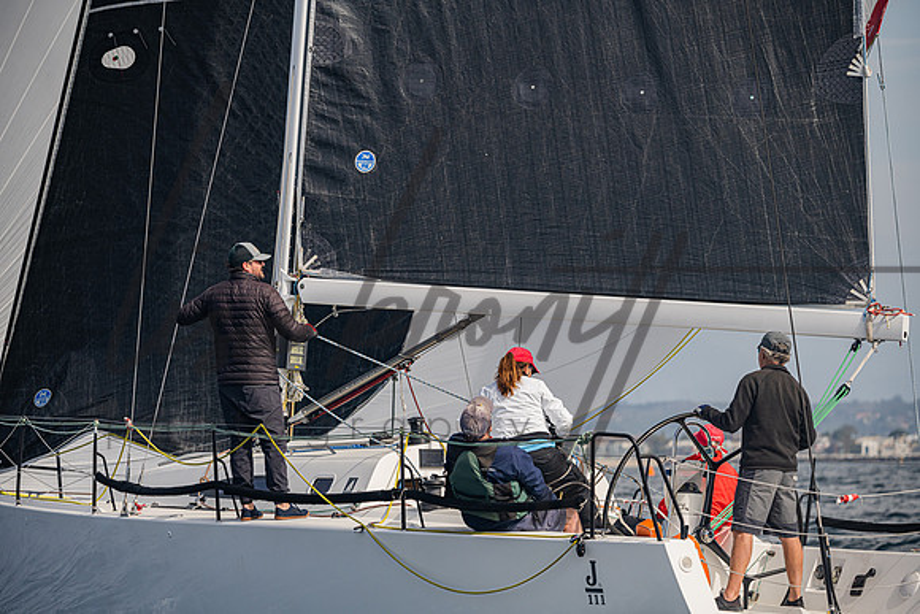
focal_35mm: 220
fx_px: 5623
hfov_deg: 9.4
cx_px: 460
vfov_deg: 6.2
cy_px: 307
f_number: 6.3
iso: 320
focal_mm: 220
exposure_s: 1/2500
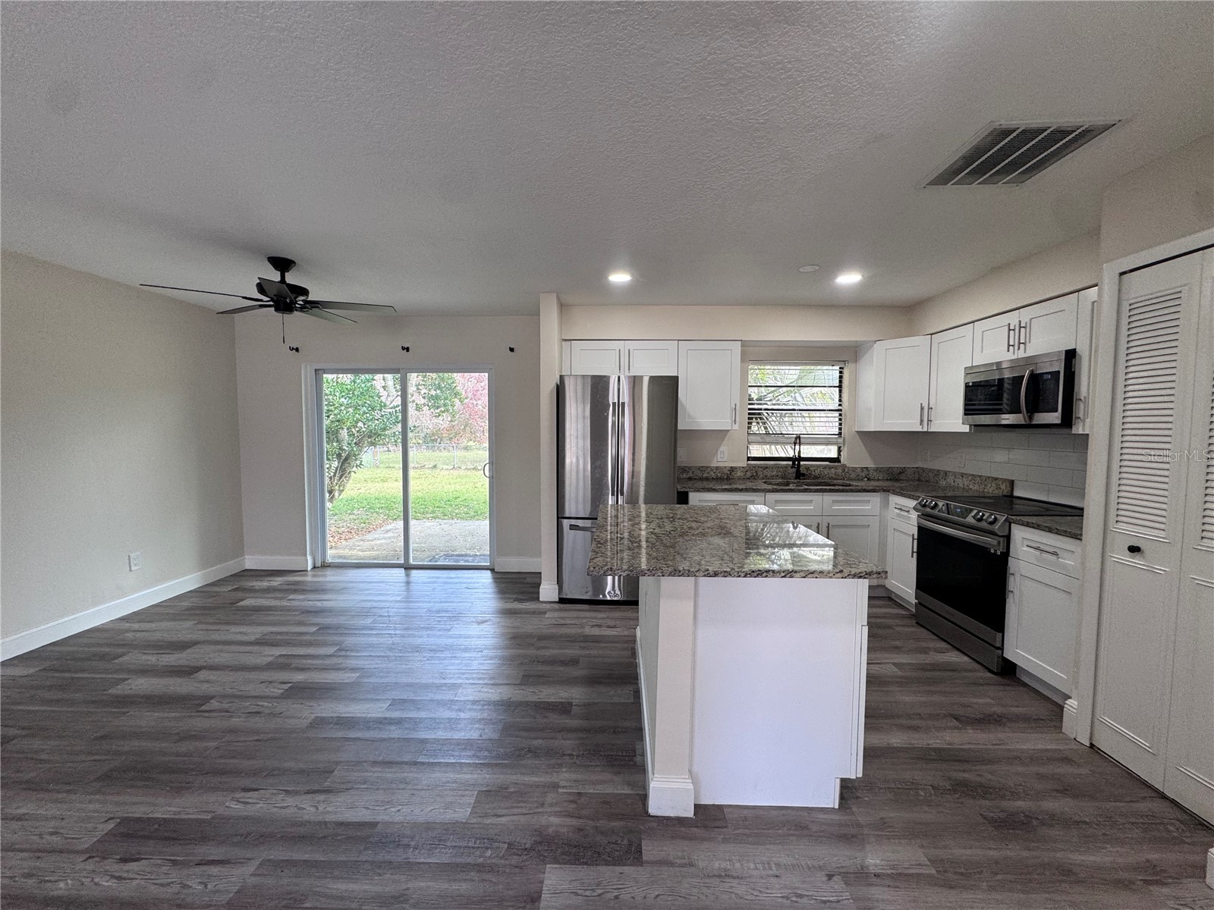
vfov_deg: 85.7
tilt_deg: -3.0
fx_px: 491
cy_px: 455
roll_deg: -0.5
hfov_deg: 102.1
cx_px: 607
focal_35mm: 14
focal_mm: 2.22
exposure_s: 1/120
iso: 125
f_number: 2.2
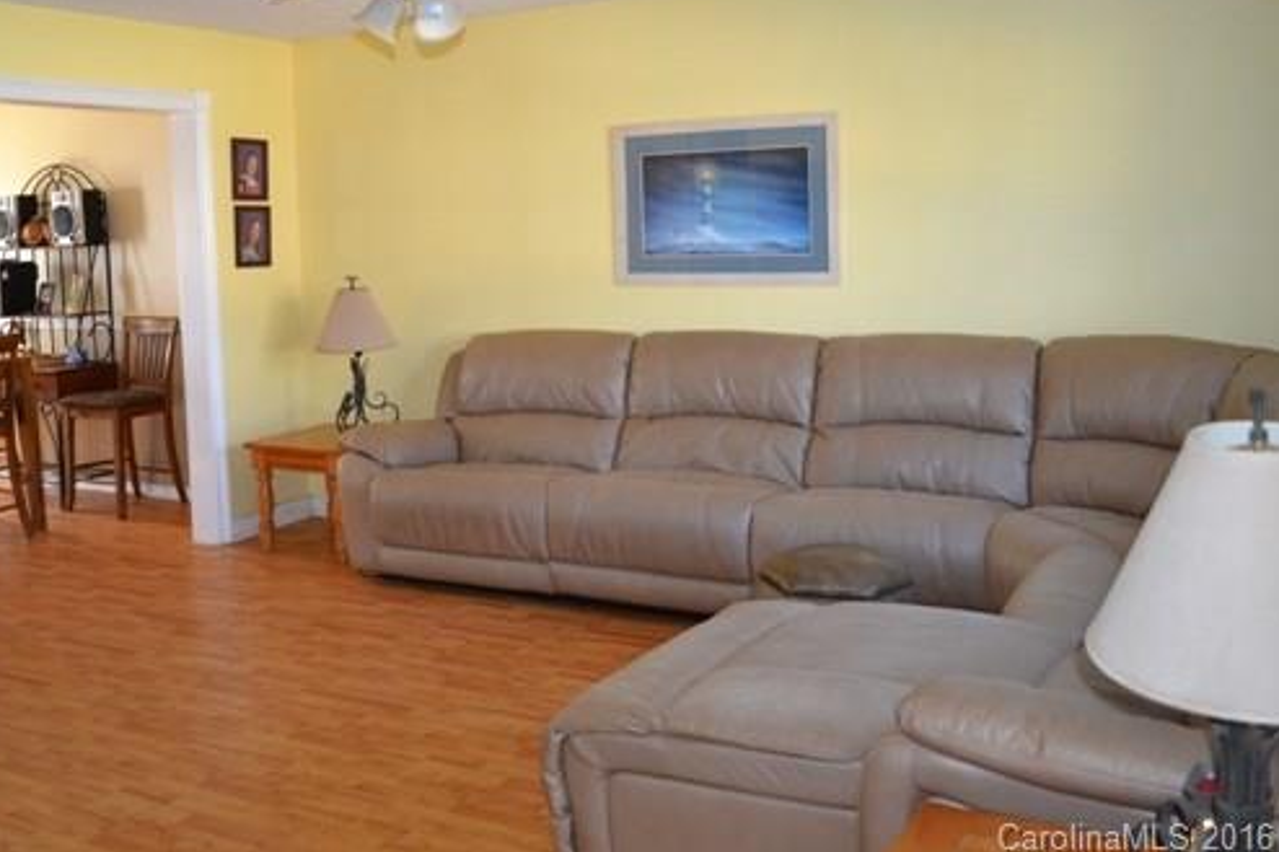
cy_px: 309
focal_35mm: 35
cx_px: 466
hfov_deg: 53.7
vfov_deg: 37.6
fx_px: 1243
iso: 1100
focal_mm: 18
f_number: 3.5
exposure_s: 1/60
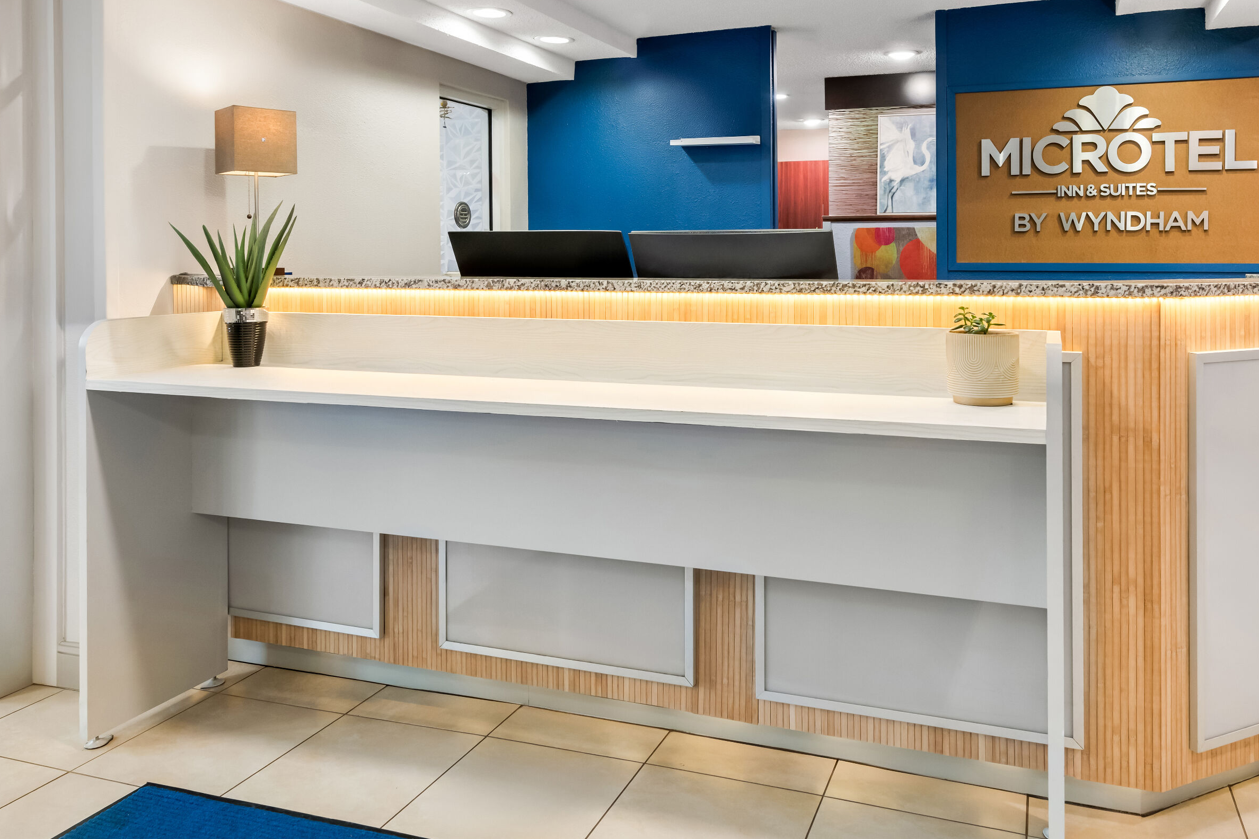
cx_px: 783
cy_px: 332
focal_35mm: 24
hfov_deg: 72.6
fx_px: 839
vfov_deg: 52.7
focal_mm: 19
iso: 400
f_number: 8
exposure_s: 1/5
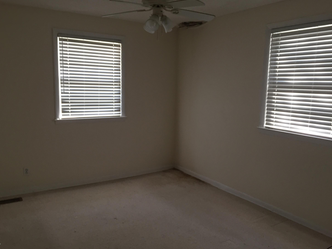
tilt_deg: -6.0
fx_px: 288
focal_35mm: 30
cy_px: 123
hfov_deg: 60.0
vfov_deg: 46.8
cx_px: 161
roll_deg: -1.6
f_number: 2.2
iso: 100
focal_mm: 4.15
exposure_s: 1/30
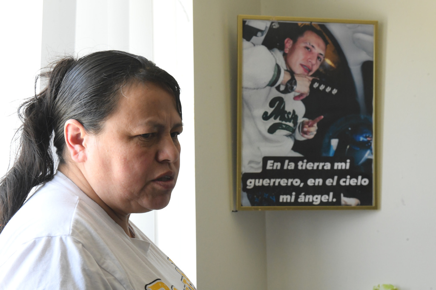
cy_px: 145
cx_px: 218
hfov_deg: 36.3
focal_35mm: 55
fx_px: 666
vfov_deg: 24.6
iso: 6400
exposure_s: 1/125
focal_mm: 55
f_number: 11
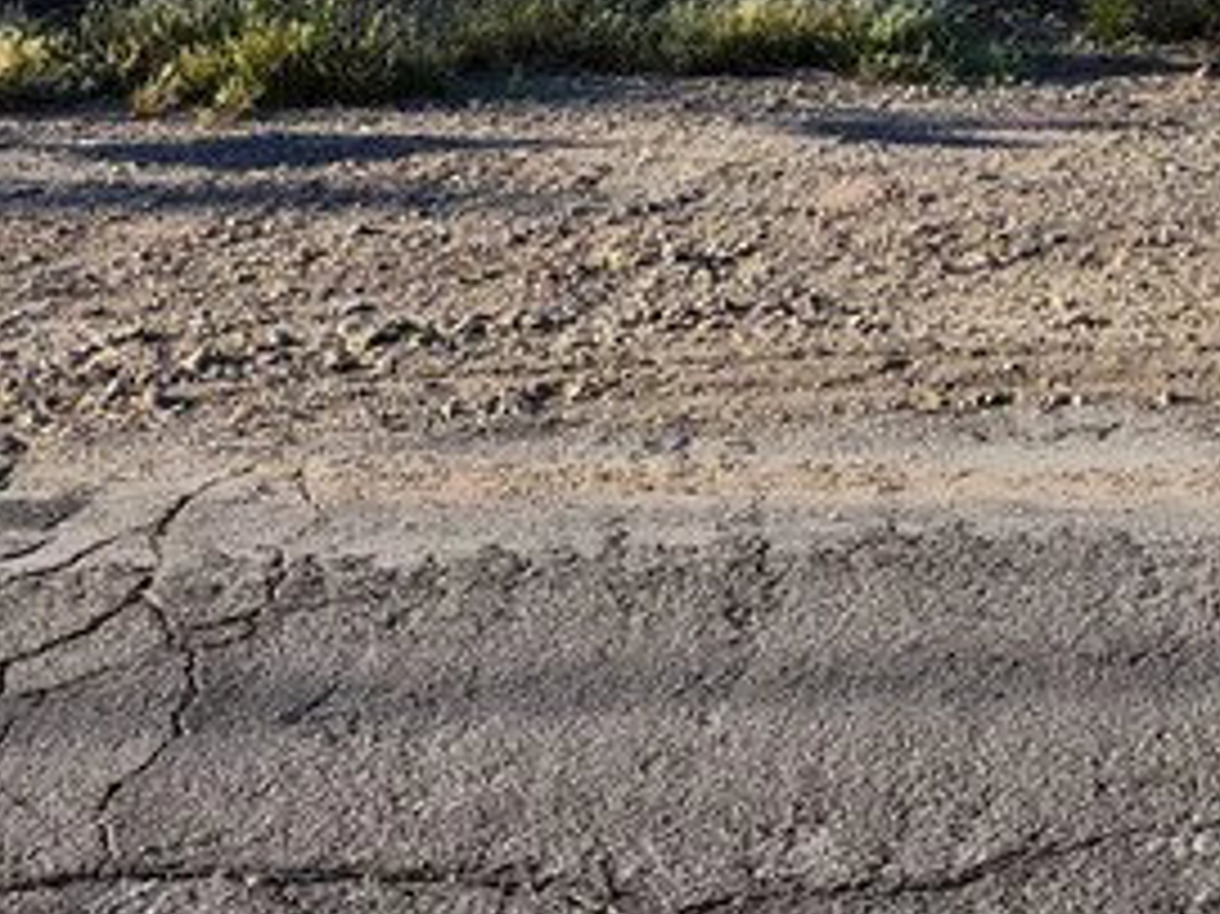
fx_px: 3065
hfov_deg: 20.9
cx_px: 1477
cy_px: -666
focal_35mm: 87
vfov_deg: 15.0
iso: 25
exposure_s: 1/960
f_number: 1.8
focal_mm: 5.54
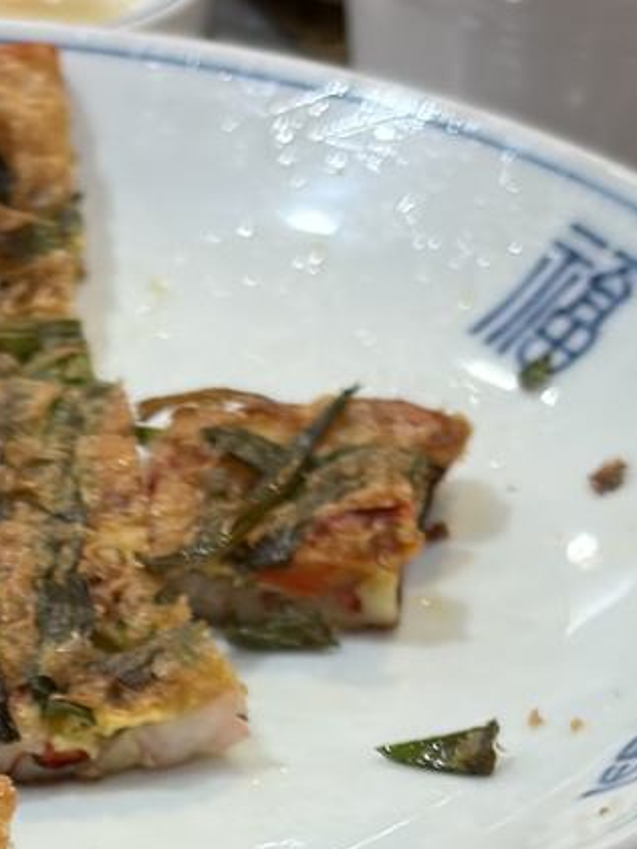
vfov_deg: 12.2
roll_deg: +1.0
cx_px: -107
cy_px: 1081
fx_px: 3875
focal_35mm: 158
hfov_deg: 9.3
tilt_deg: -36.2
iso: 80
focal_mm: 5.96
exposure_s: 1/50
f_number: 1.6
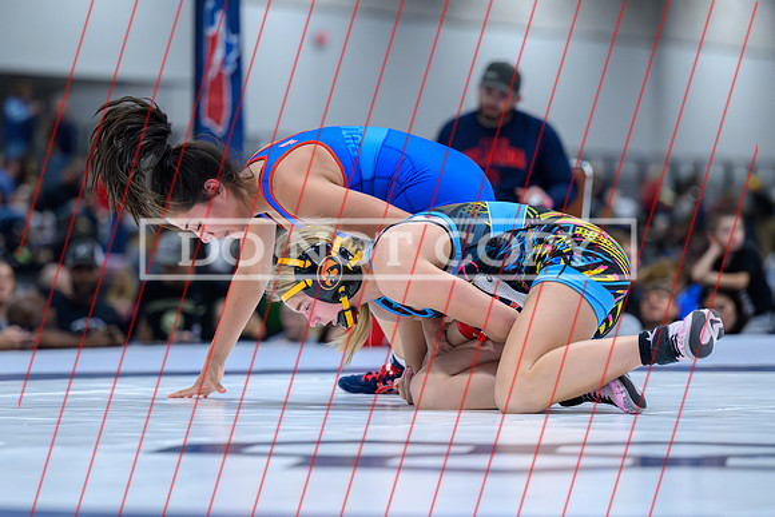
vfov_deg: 8.3
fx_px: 3581
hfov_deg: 12.4
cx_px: 358
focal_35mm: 166
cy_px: 303
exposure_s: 1/800
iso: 7200
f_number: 2.8
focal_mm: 120
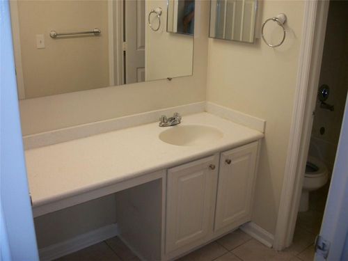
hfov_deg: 52.6
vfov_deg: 40.7
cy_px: 130
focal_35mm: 35
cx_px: 174
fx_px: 352
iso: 80
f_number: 3.1
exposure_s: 1/30
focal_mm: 6.3
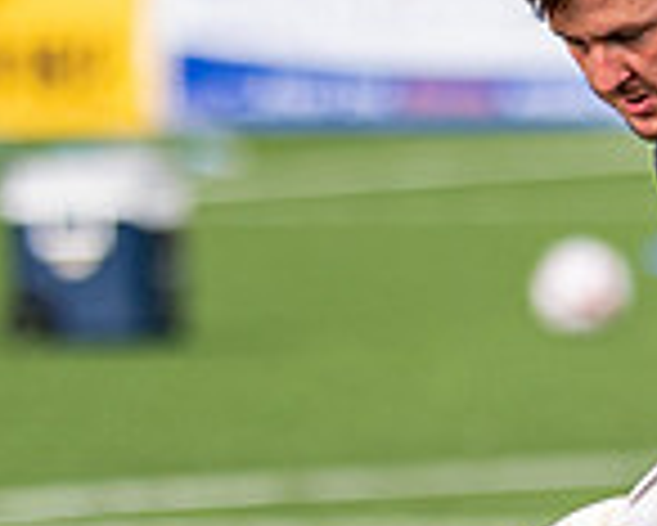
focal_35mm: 1106
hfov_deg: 1.7
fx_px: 21520
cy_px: 510
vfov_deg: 1.4
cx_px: 920
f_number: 1.8
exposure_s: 1/3200
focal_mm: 135
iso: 200
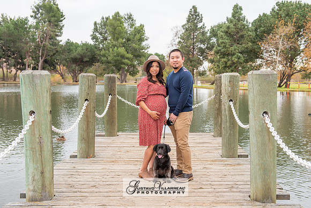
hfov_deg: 45.7
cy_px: 95
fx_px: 368
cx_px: 172
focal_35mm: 43
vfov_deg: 31.4
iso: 500
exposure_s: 1/125
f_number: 5
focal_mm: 38
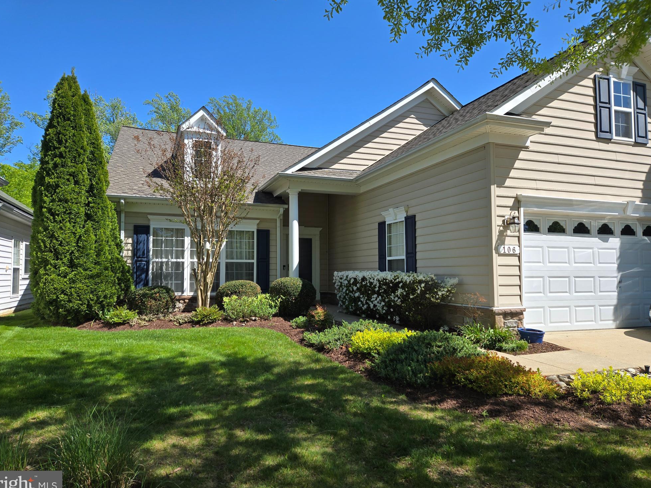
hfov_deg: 71.6
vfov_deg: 56.8
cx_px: 319
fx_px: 451
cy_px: 243
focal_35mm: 24
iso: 25
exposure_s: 1/1245
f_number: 1.8
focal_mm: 5.4
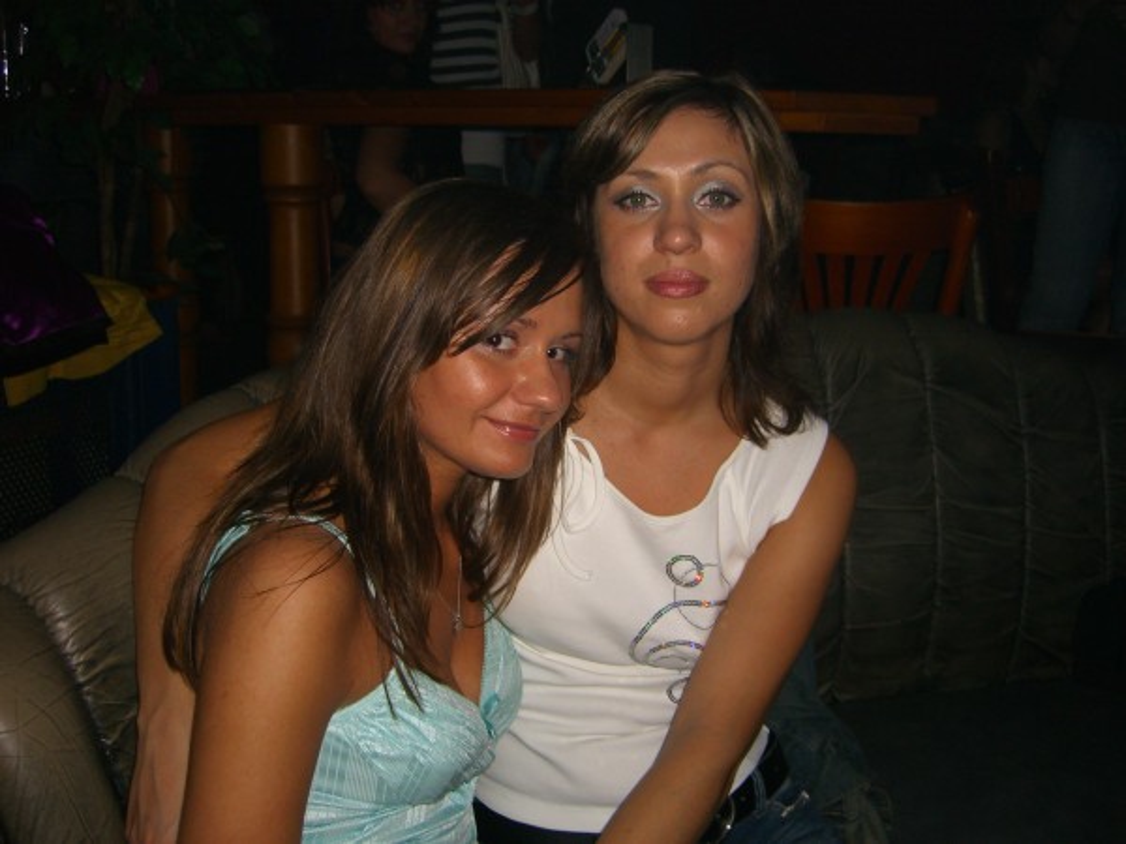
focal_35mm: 38
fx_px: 1236
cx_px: 563
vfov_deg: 37.7
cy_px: 422
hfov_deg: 49.0
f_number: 2.8
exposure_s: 1/60
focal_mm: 7.9
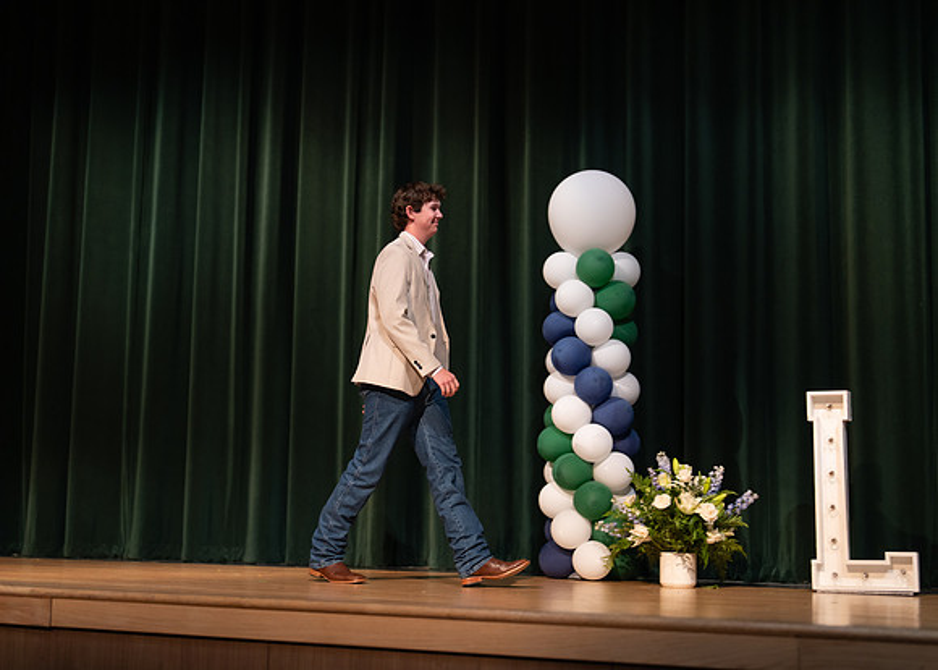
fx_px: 1454
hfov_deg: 35.7
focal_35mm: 55
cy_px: 336
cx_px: 424
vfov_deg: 25.9
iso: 500
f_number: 1.2
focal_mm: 50
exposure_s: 1/320
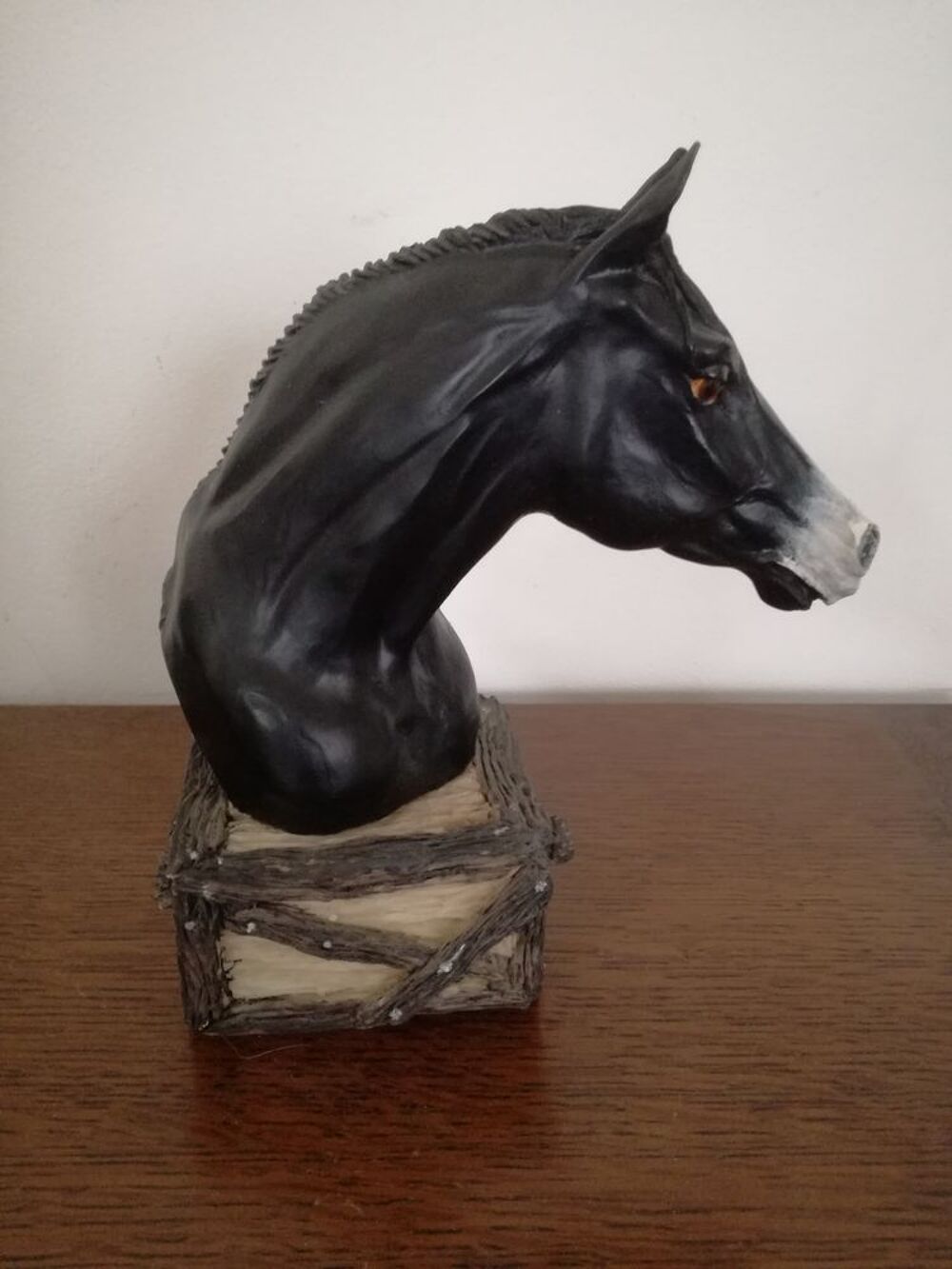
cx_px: 476
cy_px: 634
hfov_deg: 51.4
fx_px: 990
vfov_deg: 65.3
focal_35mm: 27
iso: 500
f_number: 2
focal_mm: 3.79
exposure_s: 1/25
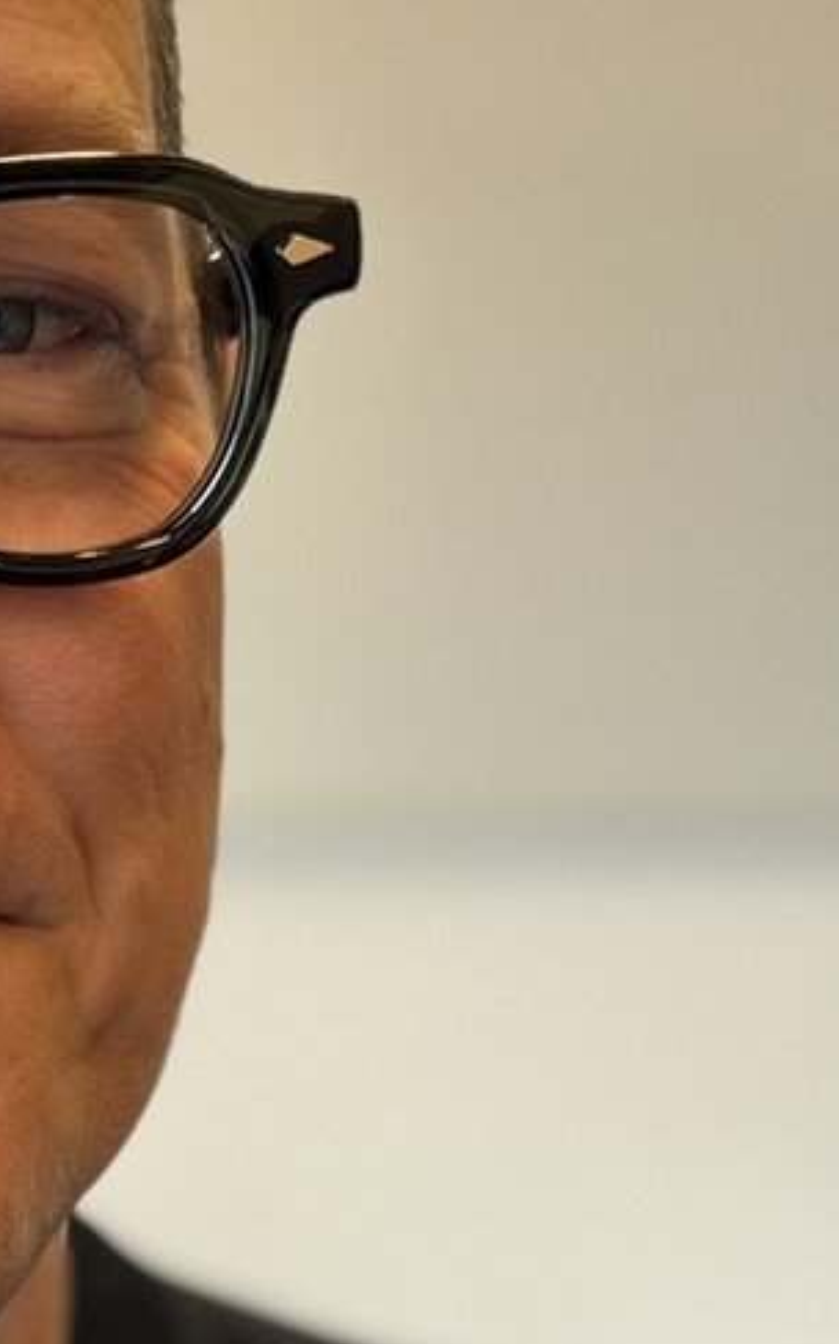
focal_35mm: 116
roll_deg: +0.0
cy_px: 1145
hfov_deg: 11.0
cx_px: -235
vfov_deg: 17.8
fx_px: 4248
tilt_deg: -7.2
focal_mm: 5.7
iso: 50
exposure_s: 1/121
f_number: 1.5
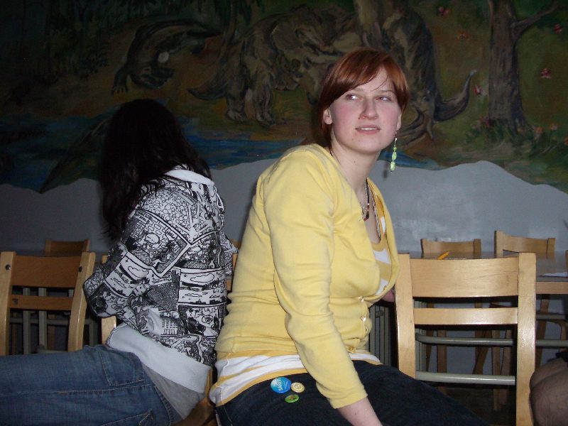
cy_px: 213
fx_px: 574
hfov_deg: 52.6
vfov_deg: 40.7
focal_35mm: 35
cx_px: 284
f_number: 2.6
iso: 200
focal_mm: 5.8
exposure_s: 1/60
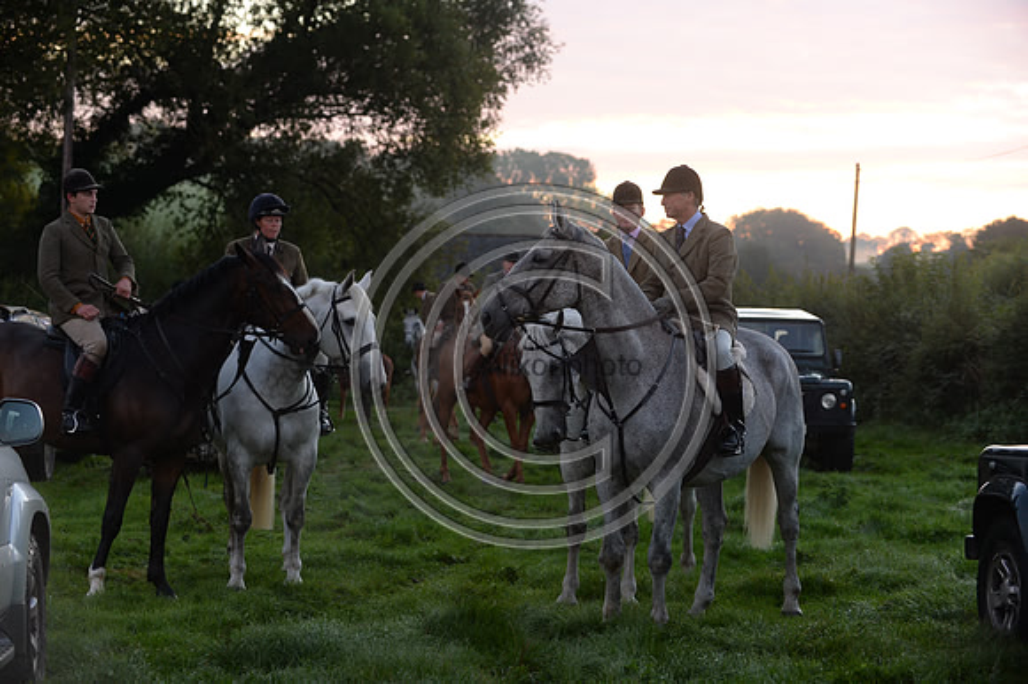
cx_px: 514
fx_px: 2340
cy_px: 342
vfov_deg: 16.6
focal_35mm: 82
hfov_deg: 24.8
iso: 1600
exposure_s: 1/200
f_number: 3.5
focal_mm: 82
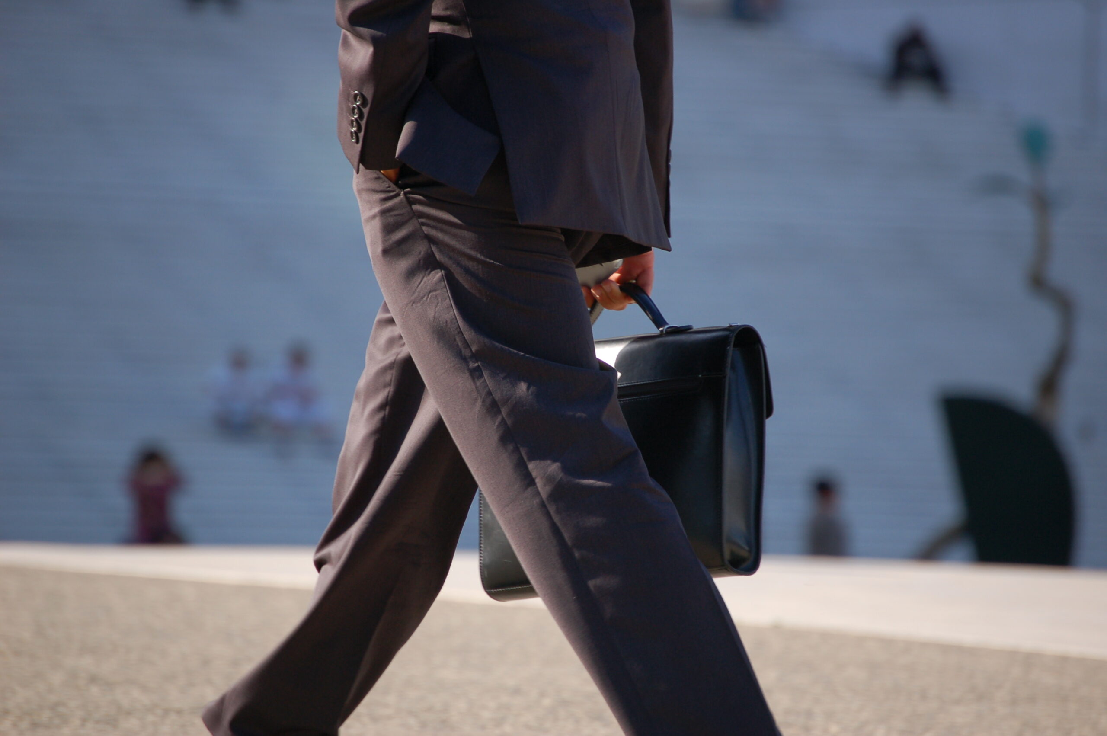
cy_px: 368
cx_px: 554
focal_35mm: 300
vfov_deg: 4.6
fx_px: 9217
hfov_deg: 6.9
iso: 200
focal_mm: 200
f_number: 5.6
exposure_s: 1/320
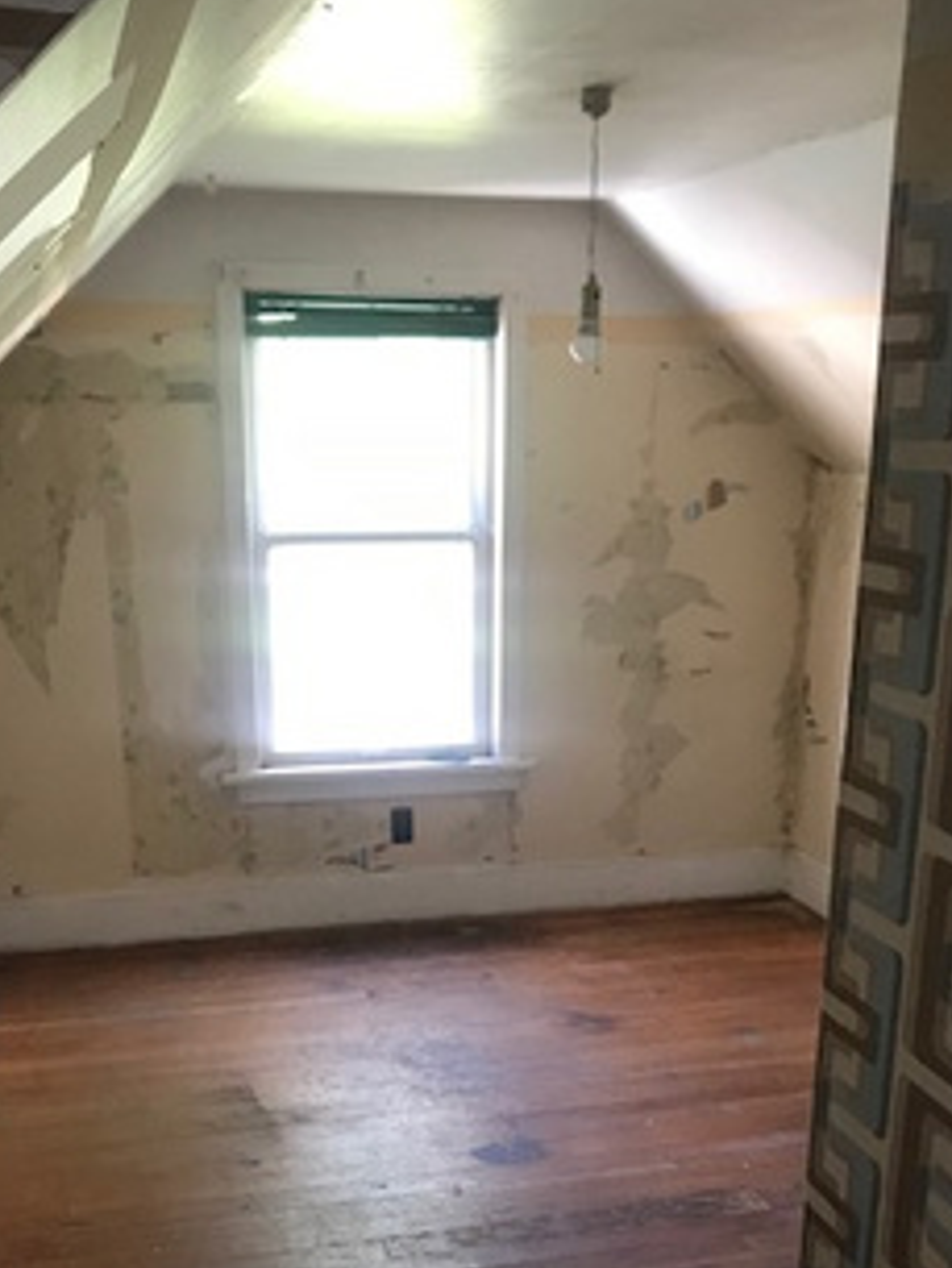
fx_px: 1612
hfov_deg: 32.9
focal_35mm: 44
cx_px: 461
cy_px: 919
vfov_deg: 41.9
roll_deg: -0.2
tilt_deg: -16.3
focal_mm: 3.99
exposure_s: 1/17
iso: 40
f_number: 1.8
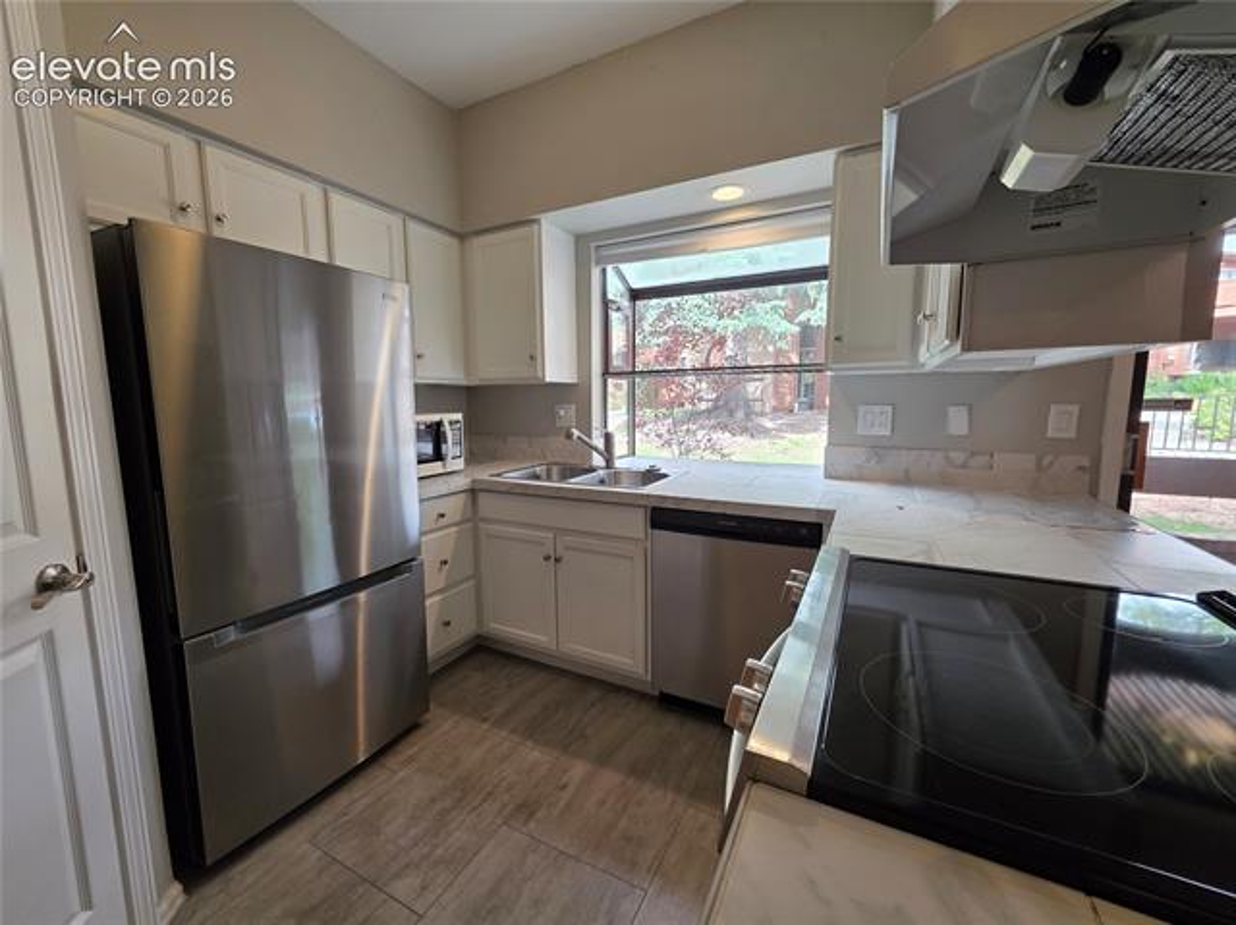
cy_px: 462
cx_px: 618
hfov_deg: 106.2
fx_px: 464
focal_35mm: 13
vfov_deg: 89.8
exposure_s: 1/120
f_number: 1.9
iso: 125
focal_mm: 2.2
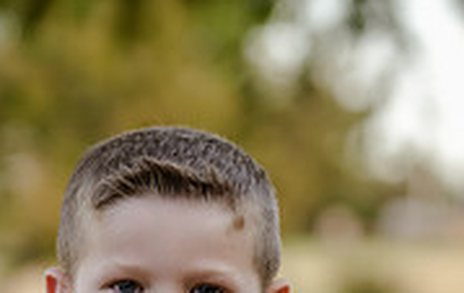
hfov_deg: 6.8
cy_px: 510
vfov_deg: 4.2
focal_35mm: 310
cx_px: 220
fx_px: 3931
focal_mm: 90
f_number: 2.8
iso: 160
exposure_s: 1/320
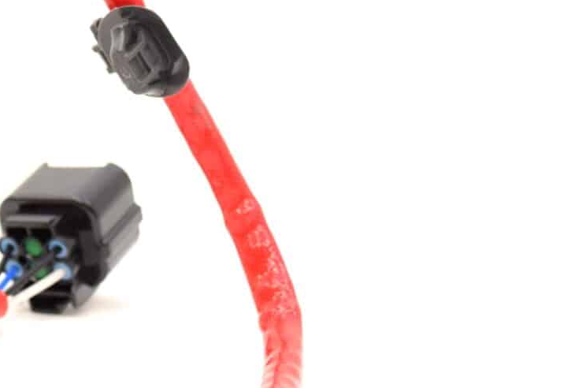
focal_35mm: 100
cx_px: -223
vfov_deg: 13.6
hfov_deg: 18.6
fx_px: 1616
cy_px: 281
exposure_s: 1/160
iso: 400
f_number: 6.3
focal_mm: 24
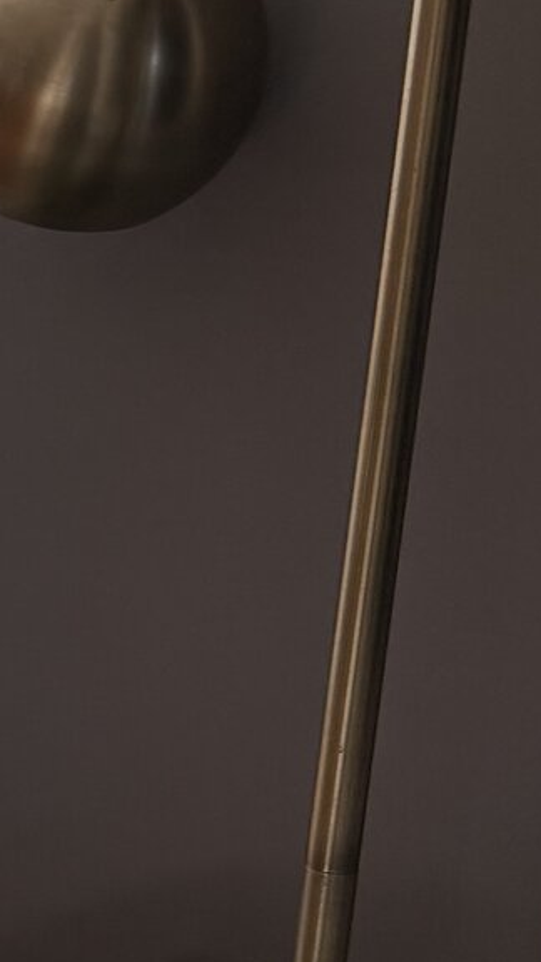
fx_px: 2780
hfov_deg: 9.8
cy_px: 690
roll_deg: +0.4
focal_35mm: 109
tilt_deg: -14.8
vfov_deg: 19.5
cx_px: -768
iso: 80
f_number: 1.78
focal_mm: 6.76
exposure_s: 1/329
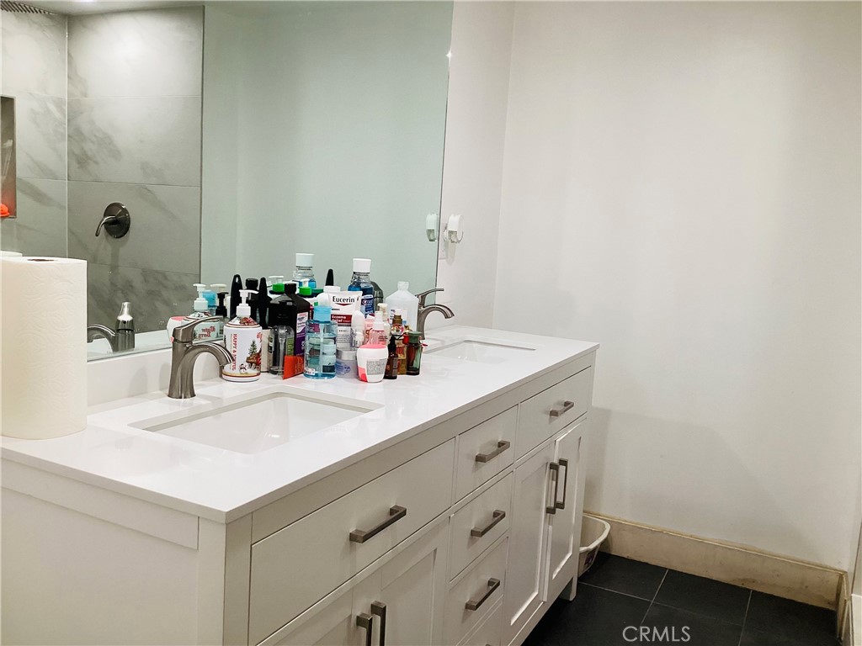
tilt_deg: -8.6
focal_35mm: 31
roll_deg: -5.0
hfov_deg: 58.4
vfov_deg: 45.4
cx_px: 431
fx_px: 772
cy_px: 323
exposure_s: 1/60
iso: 125
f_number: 2.4
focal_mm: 3.3
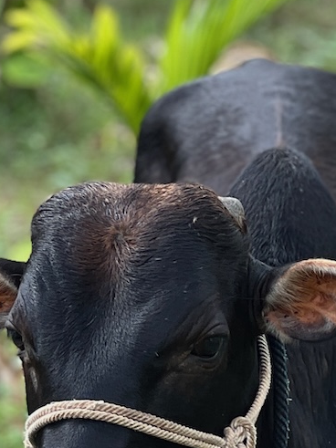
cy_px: 687
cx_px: 207
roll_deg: +1.1
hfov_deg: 4.9
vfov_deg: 6.5
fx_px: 3897
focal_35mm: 301
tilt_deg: -11.5
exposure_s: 1/121
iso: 32
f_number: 2.8
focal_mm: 9
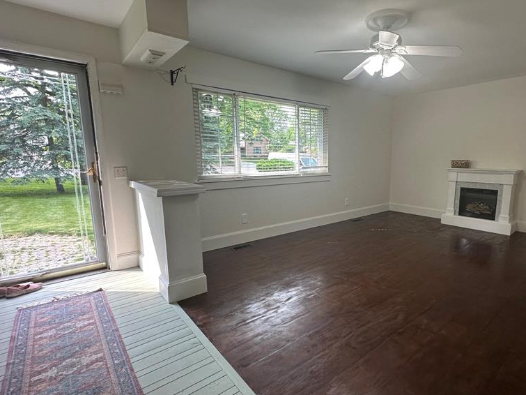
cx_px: 316
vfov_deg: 68.7
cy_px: 201
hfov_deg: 83.6
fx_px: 289
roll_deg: -0.5
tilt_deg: -7.4
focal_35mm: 19
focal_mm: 2.22
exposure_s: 1/120
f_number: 2.2
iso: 125
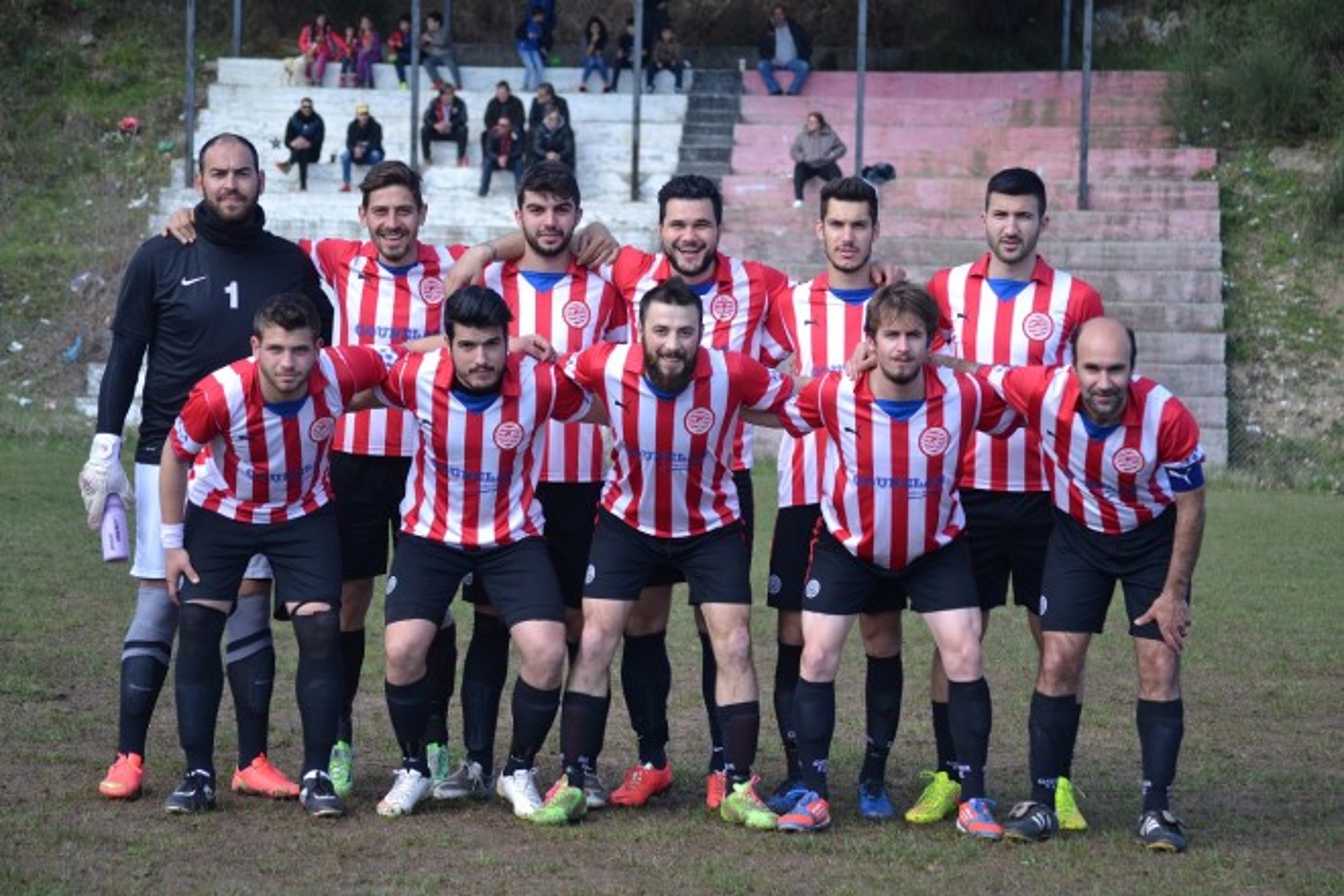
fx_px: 4200
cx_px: 672
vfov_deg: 12.2
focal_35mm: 112
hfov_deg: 18.2
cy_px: 448
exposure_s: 1/1000
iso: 400
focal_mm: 75
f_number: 4.5
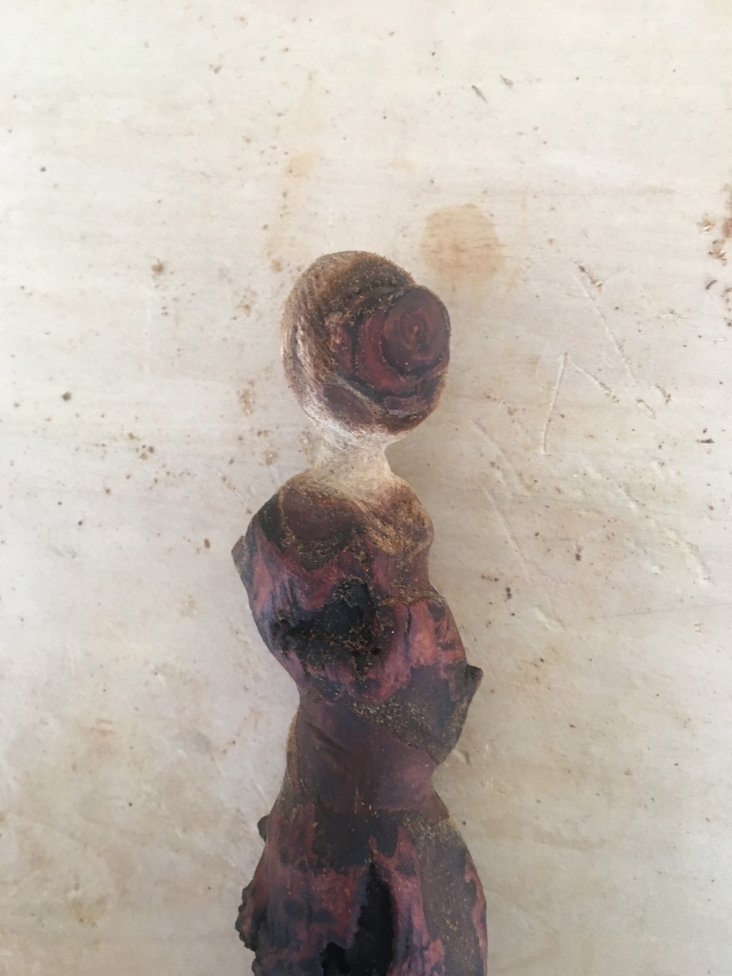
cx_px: 366
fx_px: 818
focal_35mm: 29
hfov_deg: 48.2
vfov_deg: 61.7
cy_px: 488
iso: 100
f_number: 2.2
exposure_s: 1/30
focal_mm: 4.15
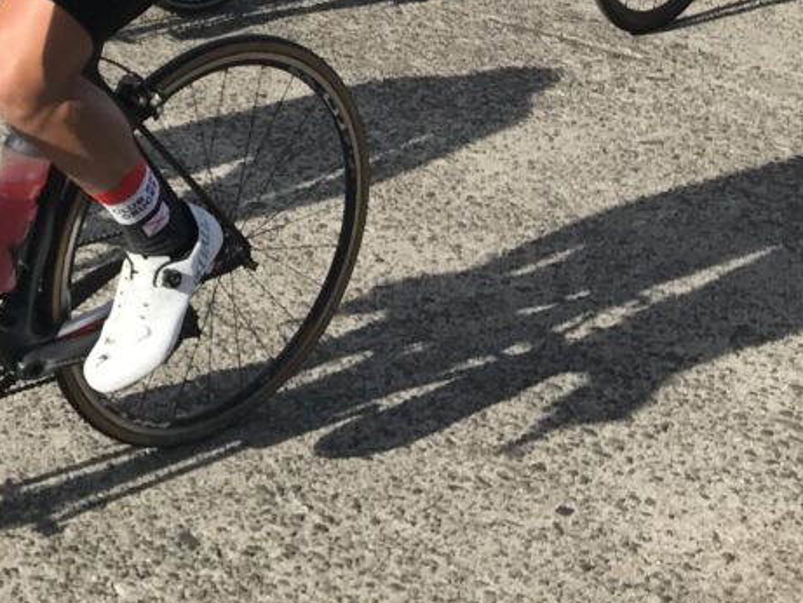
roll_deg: +2.7
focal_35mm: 79
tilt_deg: -10.9
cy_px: -226
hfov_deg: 22.6
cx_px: -181
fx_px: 1833
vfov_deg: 17.3
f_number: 1.8
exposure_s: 1/1429
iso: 20
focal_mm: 3.99
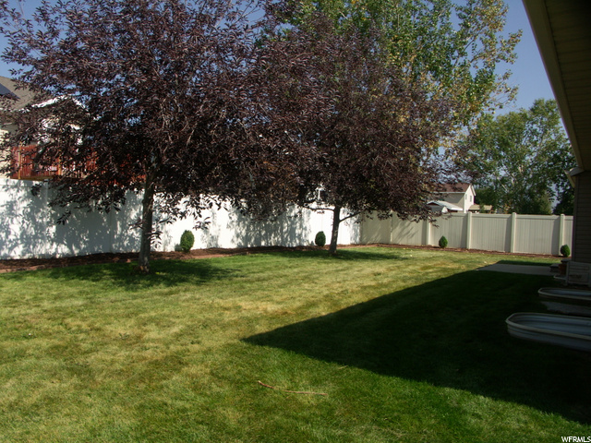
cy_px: 222
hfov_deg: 63.4
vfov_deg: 49.7
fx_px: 478
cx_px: 296
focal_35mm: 28
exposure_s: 1/400
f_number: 6.3
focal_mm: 7.44
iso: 64
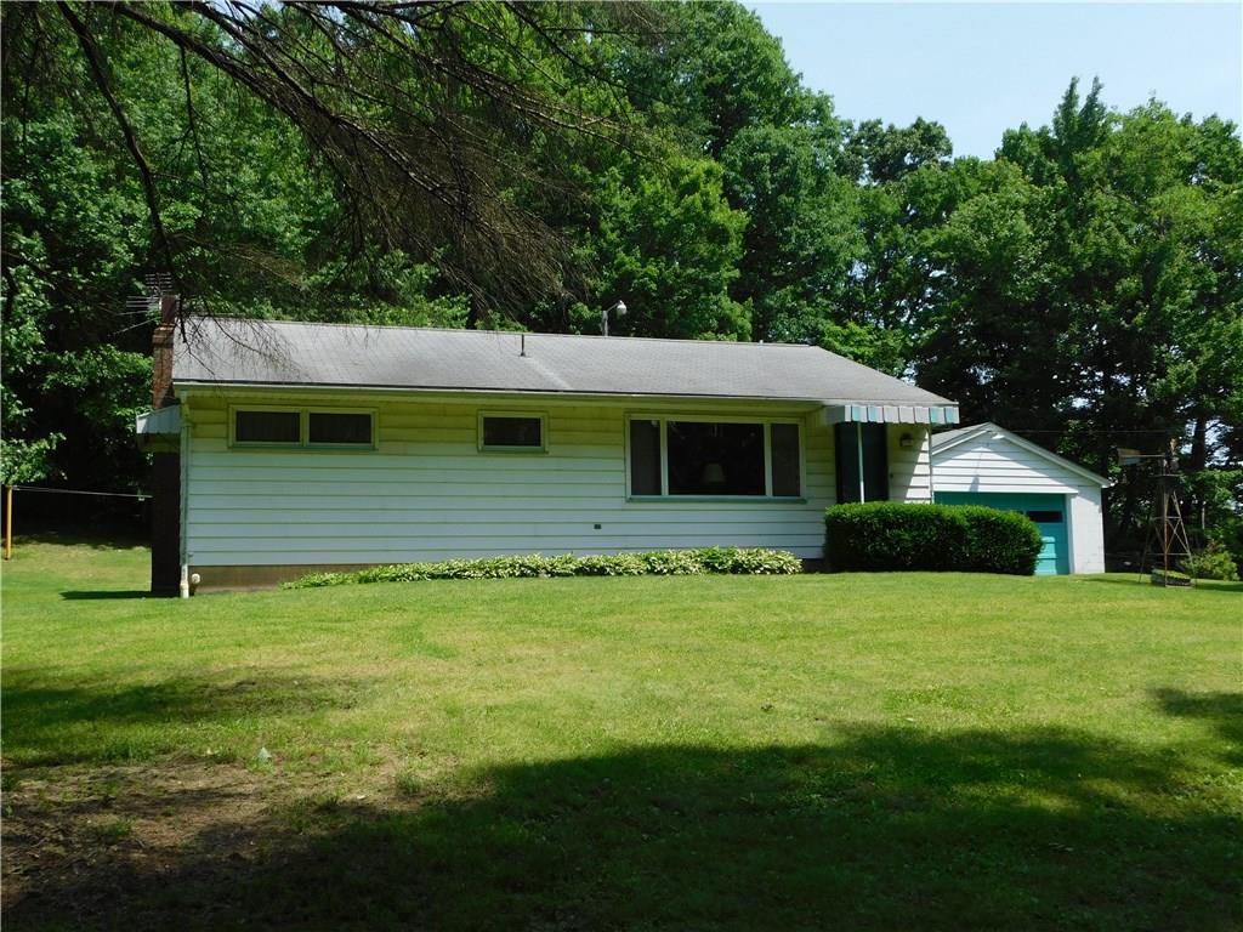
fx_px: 1293
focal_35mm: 36
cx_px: 622
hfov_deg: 51.4
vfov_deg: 39.7
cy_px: 466
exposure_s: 1/800
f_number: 3.5
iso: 125
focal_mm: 6.3
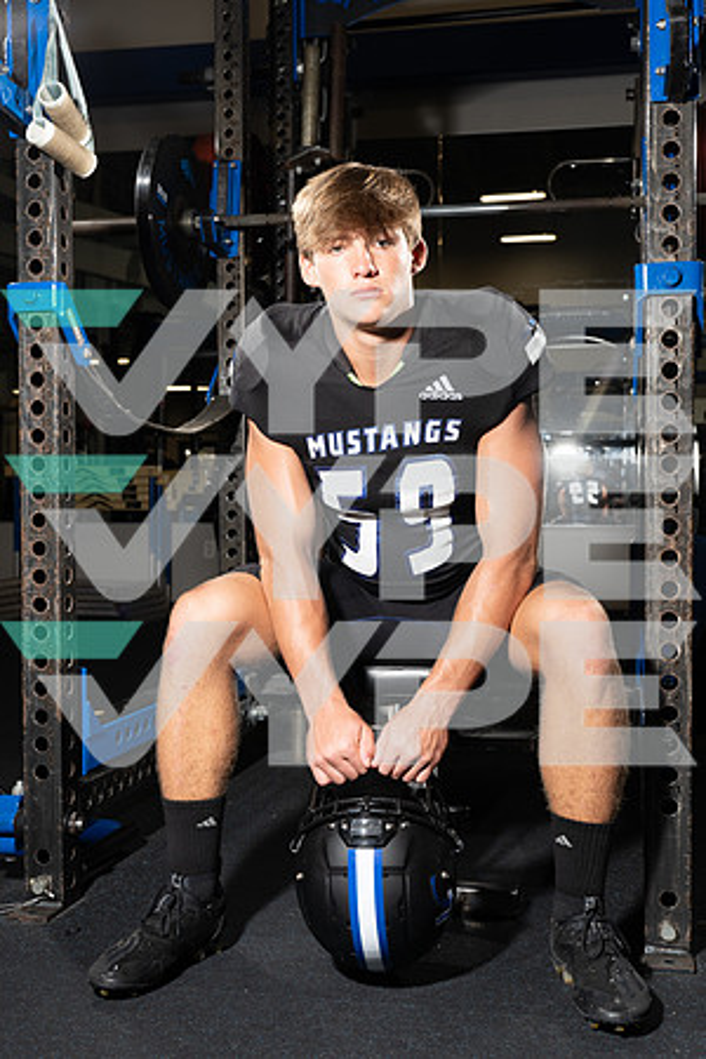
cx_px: 353
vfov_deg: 46.4
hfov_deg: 31.9
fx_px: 1235
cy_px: 530
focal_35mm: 42
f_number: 8
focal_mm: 42
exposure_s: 1/250
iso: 800
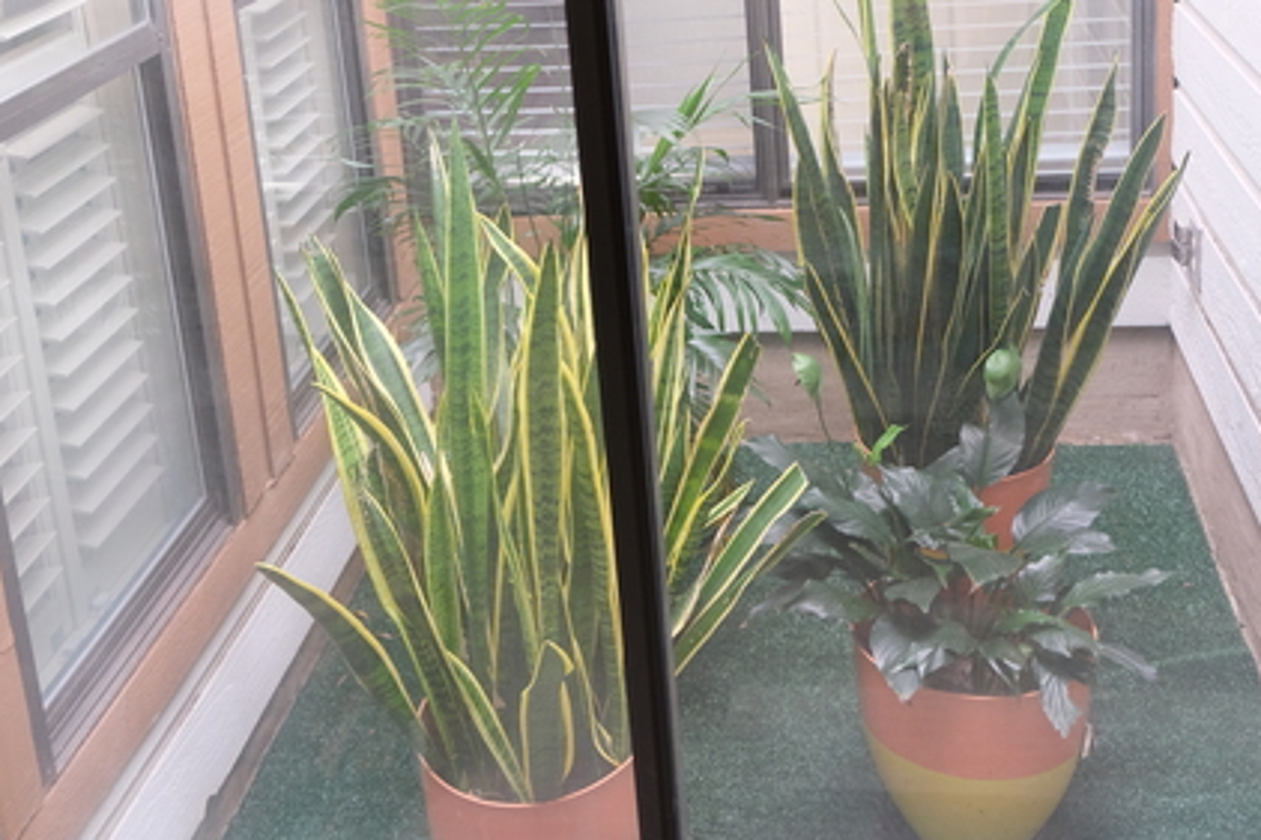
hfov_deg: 47.4
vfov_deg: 30.3
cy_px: -6
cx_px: 635
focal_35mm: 41
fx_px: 1436
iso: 800
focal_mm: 18
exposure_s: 1/30
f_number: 2.8
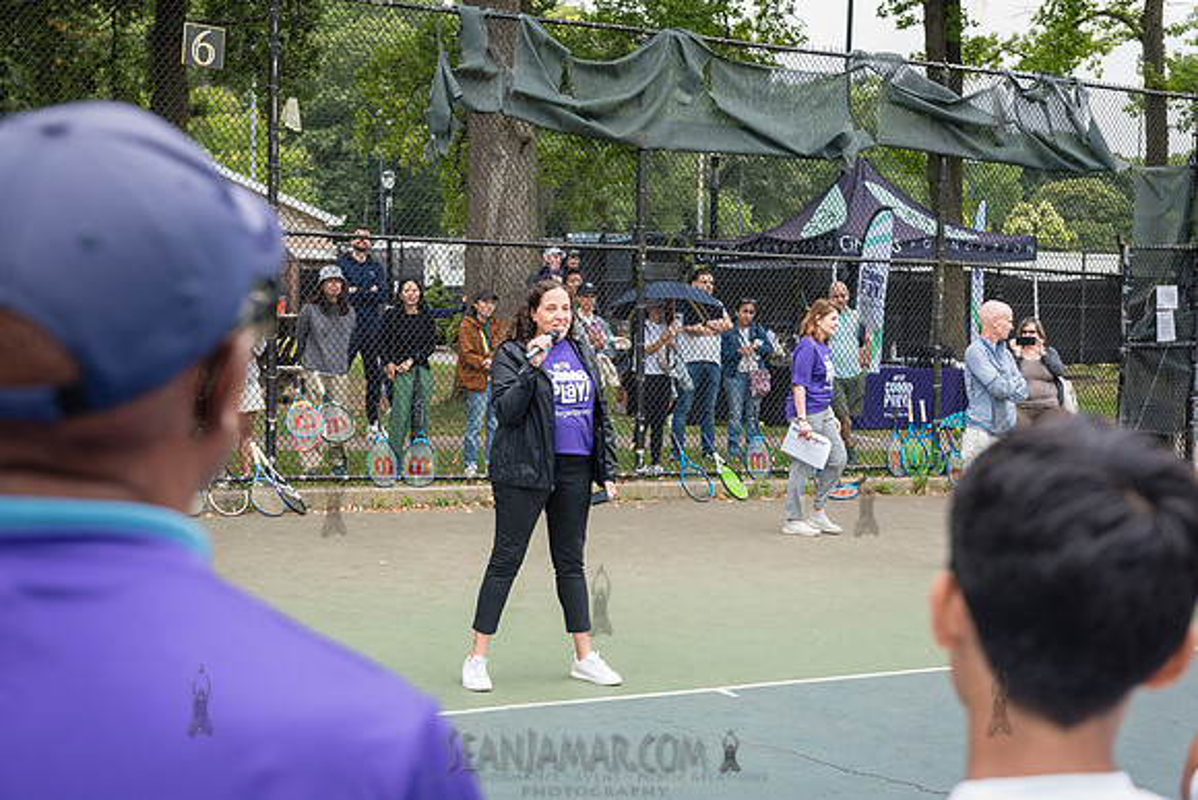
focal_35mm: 56
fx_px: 1873
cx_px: 599
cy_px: 400
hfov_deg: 35.5
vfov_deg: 24.1
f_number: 4.5
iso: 1600
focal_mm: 56
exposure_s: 1/1000
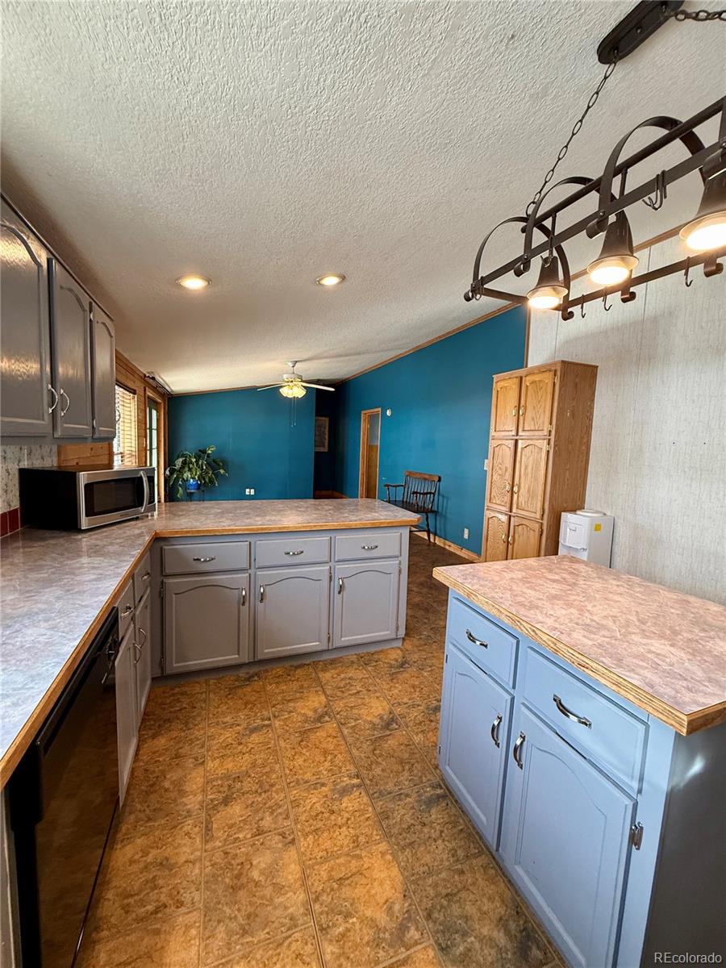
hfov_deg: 85.7
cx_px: 363
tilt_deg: -5.7
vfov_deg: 102.1
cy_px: 484
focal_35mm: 14
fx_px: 391
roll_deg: -2.4
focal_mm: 2.22
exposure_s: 1/120
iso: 250
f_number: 2.2
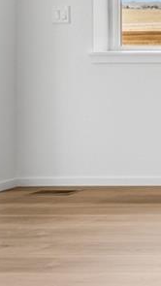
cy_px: 3
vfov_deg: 22.5
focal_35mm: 91
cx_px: 704
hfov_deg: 7.4
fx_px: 690
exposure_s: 1/80
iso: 200
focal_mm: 16
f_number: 8
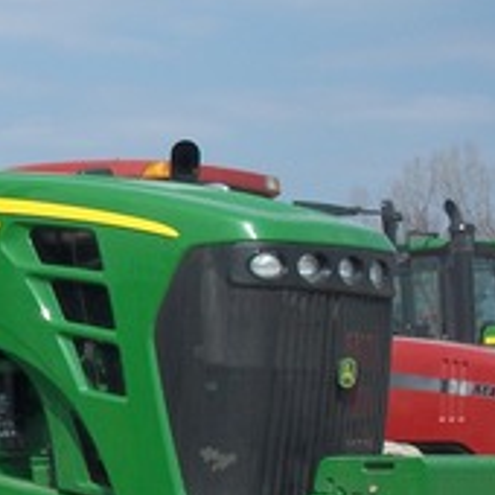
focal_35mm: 161
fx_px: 2605
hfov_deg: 10.5
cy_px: 355
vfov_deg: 10.8
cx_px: -239
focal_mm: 10.1
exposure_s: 1/160
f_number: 10
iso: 80
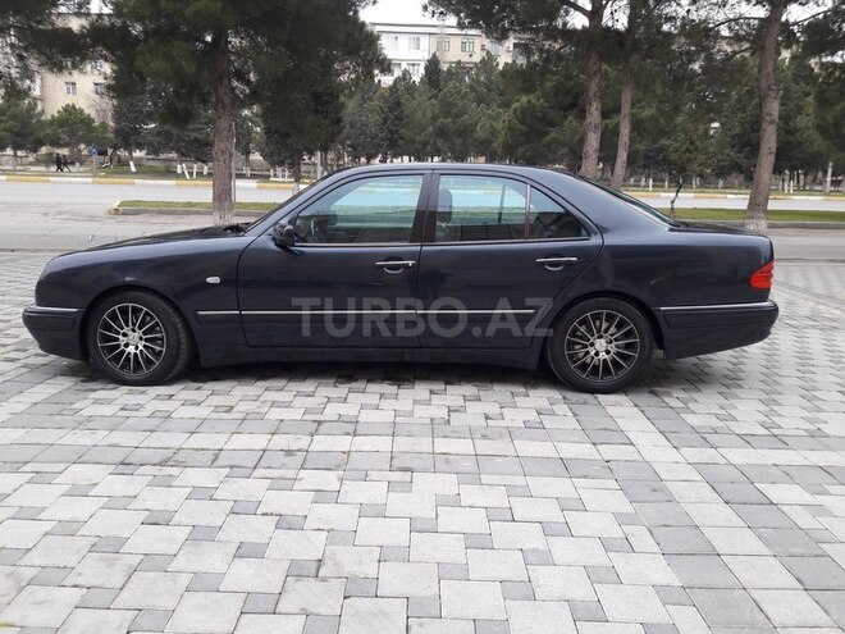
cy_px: 317
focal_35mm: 28
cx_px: 422
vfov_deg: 49.7
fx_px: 683
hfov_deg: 63.4
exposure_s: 1/118
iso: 40
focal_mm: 3.7
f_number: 1.9
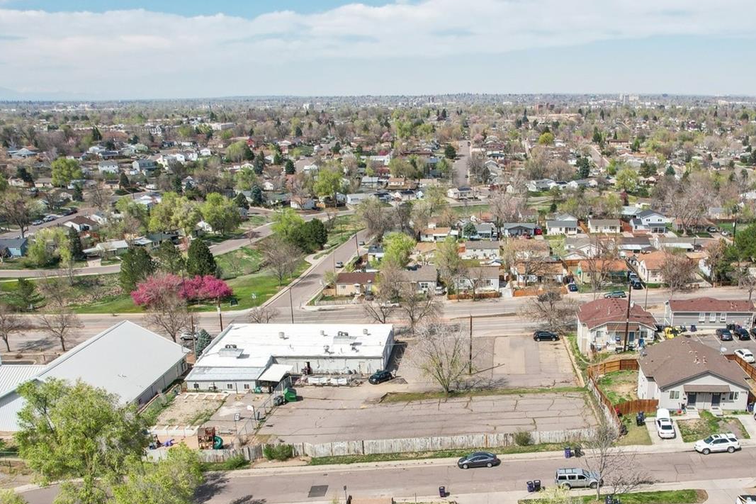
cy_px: 366
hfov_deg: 57.0
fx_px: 693
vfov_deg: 39.1
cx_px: 436
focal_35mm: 33
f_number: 2.8
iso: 110
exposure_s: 1/500
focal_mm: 8.4
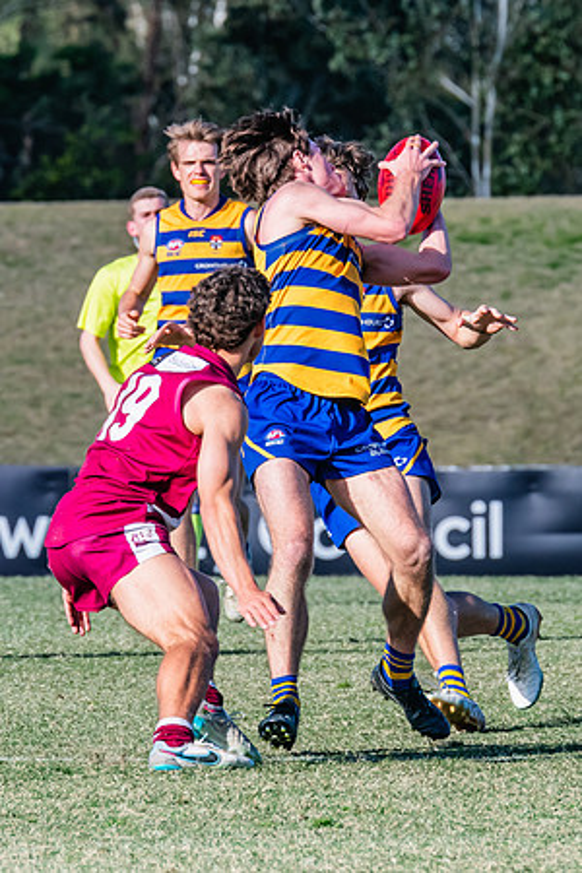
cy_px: 302
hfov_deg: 1.8
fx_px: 18655
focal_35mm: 769
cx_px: 254
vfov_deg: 2.7
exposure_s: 1/640
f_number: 14
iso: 800
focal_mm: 380
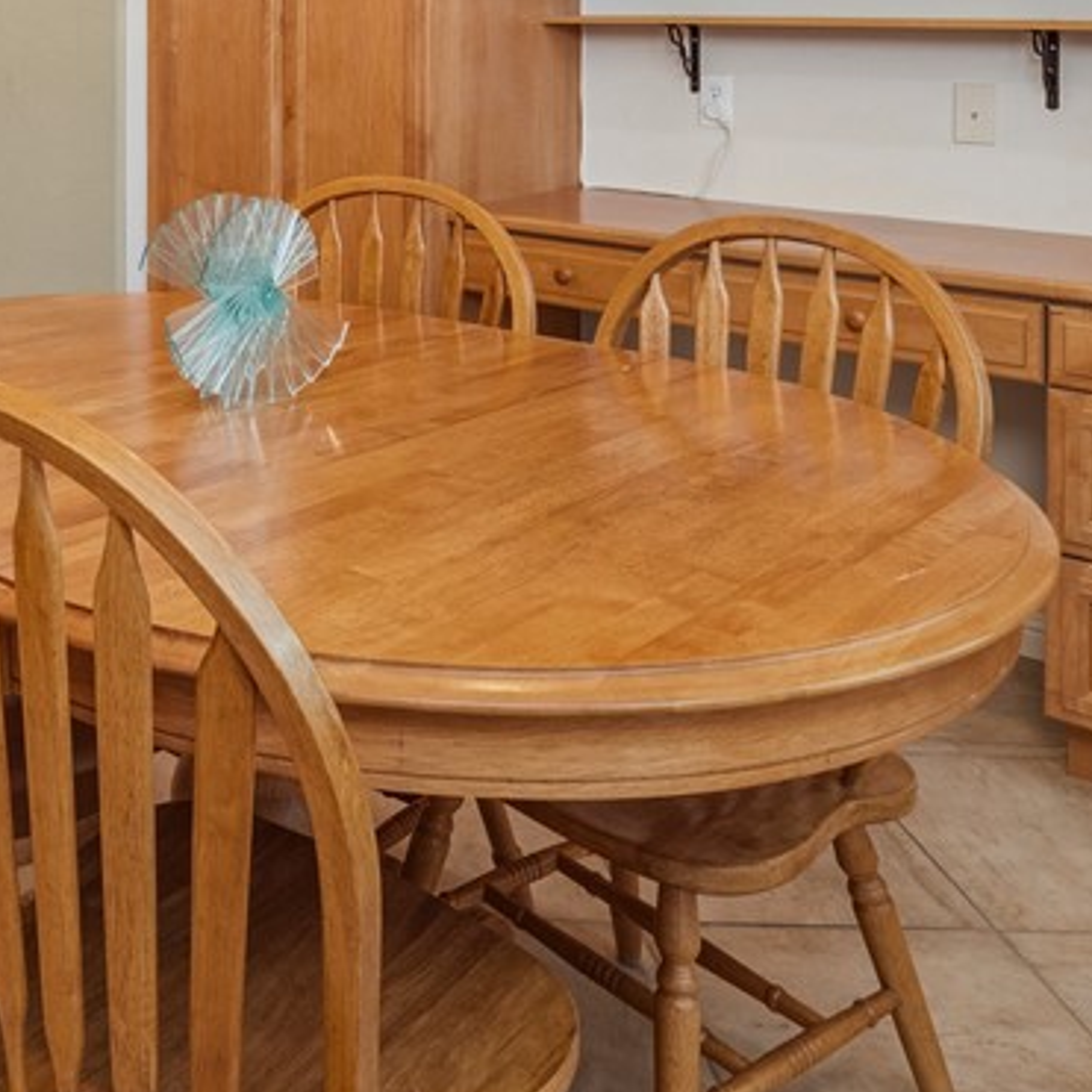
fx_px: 1392
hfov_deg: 39.9
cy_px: 35
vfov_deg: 38.7
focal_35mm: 39
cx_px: 124
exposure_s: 1/80
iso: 200
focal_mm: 8
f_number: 8
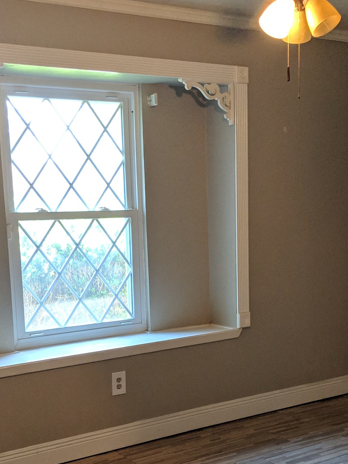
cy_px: 331
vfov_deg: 37.5
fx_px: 670
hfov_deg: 29.1
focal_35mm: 50
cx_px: 198
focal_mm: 4.44
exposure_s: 1/120
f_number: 1.8
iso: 324
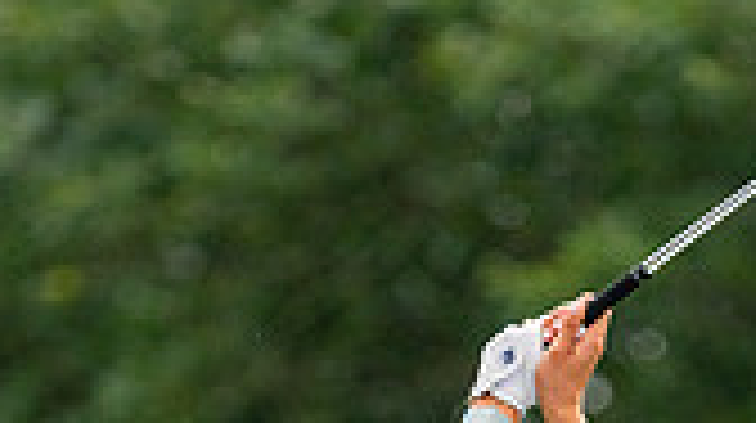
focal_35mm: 1265
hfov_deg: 1.7
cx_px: 522
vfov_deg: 1.0
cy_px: 932
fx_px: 25326
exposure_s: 1/6400
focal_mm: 300
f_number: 4
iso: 800
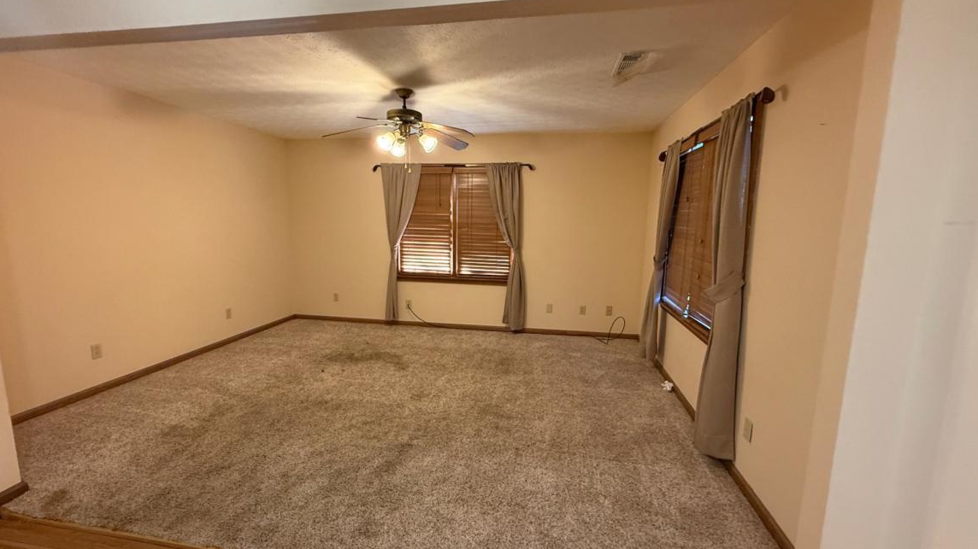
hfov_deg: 99.4
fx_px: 415
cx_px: 482
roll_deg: -1.6
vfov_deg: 67.0
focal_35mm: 16
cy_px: 279
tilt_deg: -9.2
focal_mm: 2.22
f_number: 2.2
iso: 320
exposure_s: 1/60
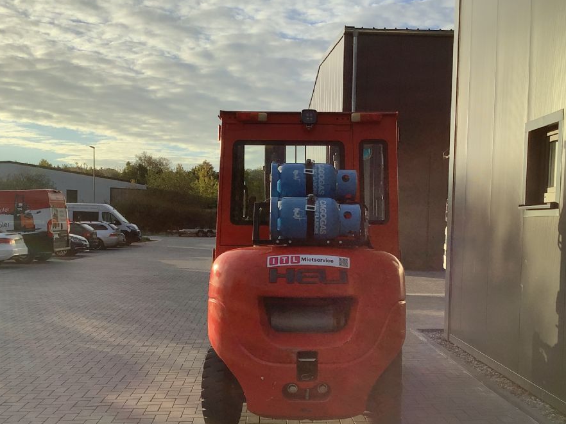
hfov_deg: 42.1
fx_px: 736
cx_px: 302
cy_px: 262
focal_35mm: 45
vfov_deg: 32.0
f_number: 2.4
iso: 25
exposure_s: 1/662
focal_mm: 3.3
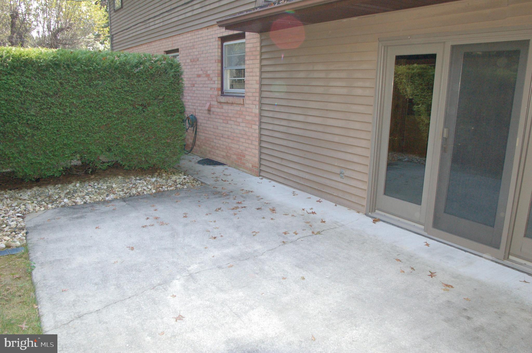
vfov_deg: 50.3
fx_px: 376
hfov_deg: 70.5
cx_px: 266
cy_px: 176
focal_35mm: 26
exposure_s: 1/400
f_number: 6.3
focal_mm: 17
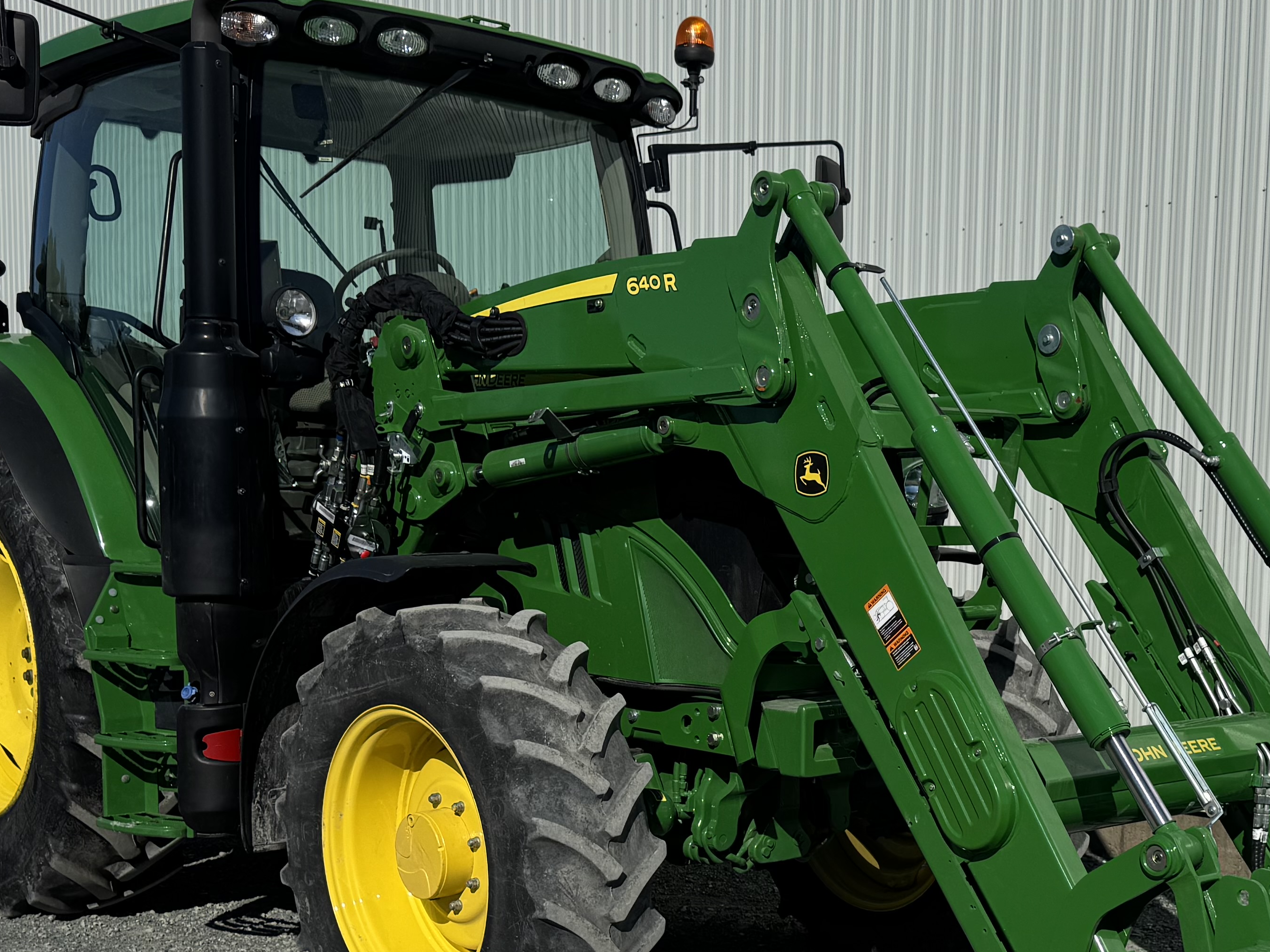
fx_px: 1871
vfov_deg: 28.2
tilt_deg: -5.3
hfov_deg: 36.9
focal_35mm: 51
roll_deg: +0.2
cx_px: 887
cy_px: 712
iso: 80
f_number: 1.78
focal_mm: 6.76
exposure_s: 1/10417
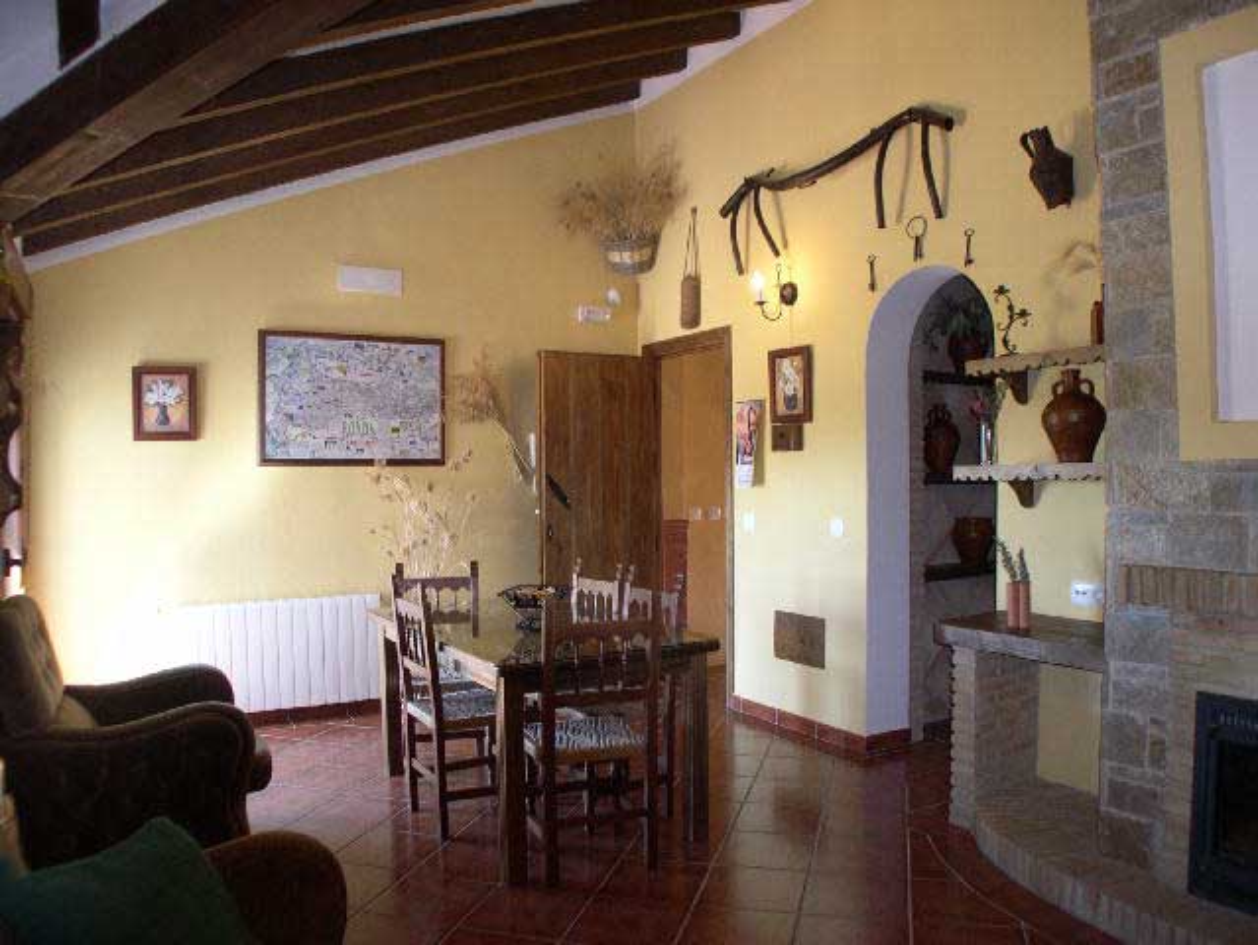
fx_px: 1382
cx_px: 629
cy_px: 472
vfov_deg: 37.8
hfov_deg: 49.0
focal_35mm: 38
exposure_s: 1/13.6
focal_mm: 8
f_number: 2.8
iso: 200
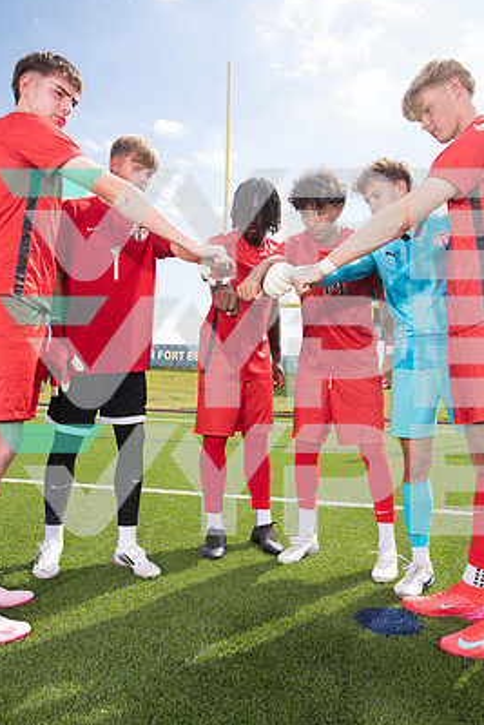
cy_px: 353
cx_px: 266
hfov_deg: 47.9
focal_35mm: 27
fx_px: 544
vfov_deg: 67.4
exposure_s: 1/400
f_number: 7.1
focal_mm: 24
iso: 125
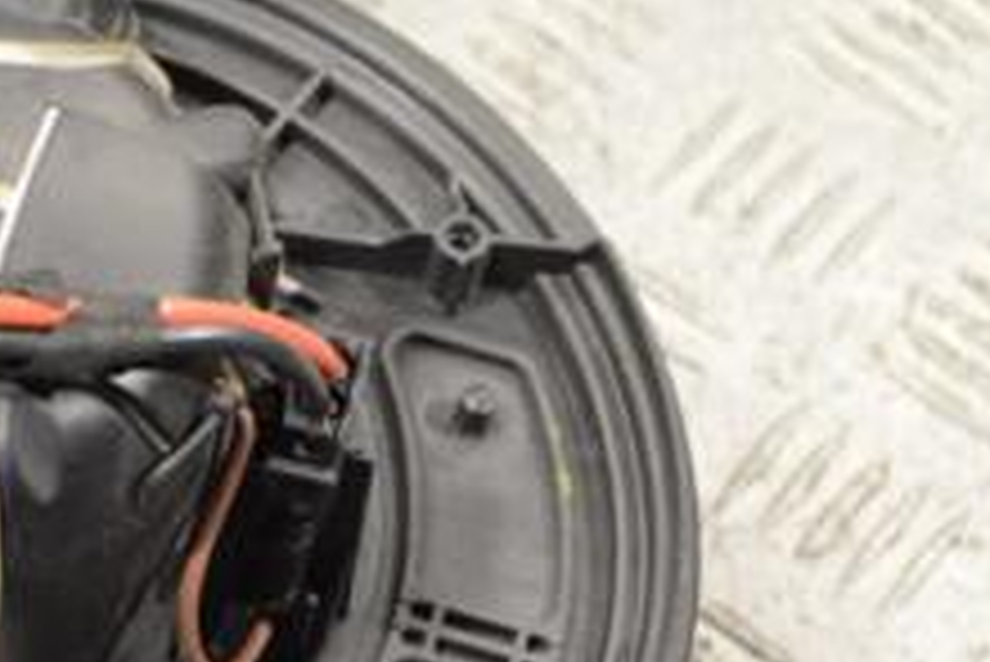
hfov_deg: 13.6
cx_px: -130
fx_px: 4045
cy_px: 594
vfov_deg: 9.3
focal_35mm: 147
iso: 280
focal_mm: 36
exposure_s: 1/30
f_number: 5
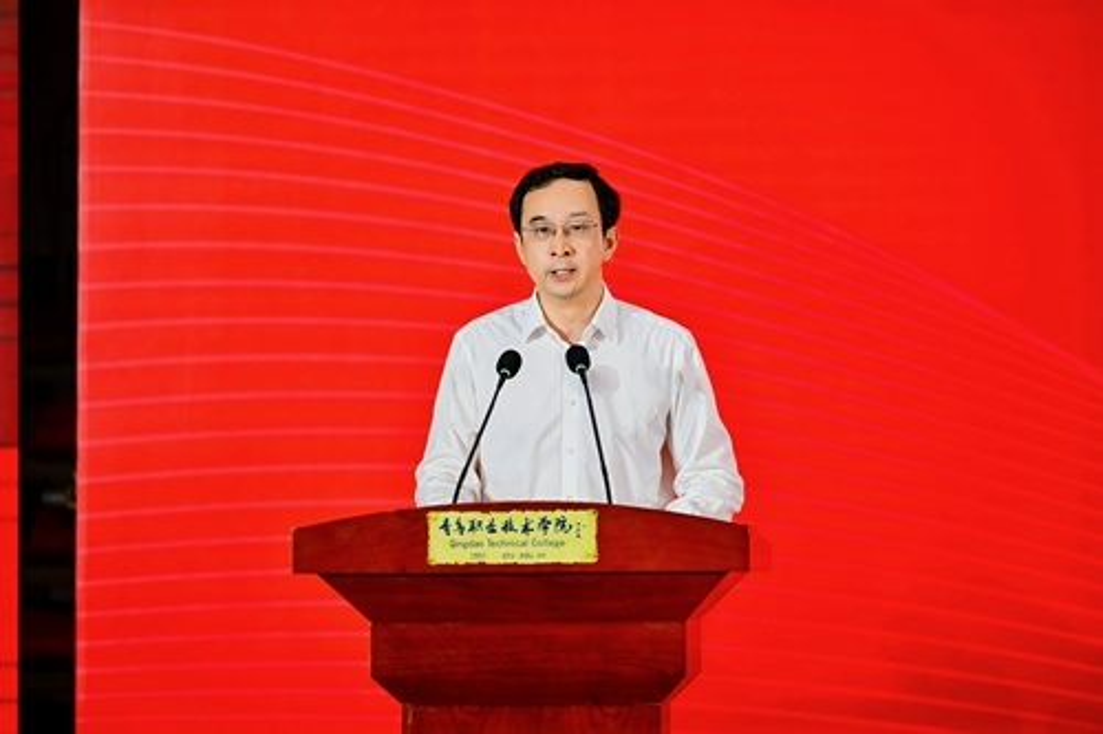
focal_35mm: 200
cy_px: 367
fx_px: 6125
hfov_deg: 10.3
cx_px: 552
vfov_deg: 6.9
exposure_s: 1/500
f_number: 2.8
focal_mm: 200
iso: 500
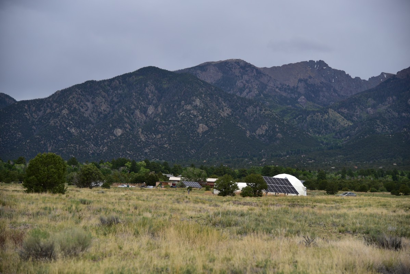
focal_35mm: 75
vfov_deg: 18.2
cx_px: 205
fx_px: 855
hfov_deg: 27.0
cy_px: 137
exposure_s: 1/3200
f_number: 4
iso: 320
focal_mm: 75
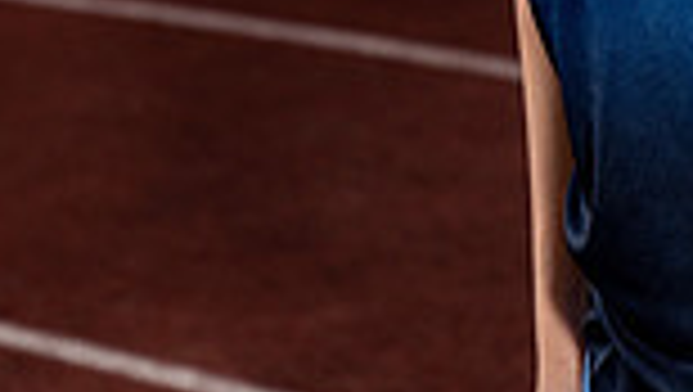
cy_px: -595
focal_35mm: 214
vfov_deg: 5.5
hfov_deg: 10.0
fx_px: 3936
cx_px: 558
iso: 100
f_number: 4
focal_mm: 70
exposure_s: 1/250
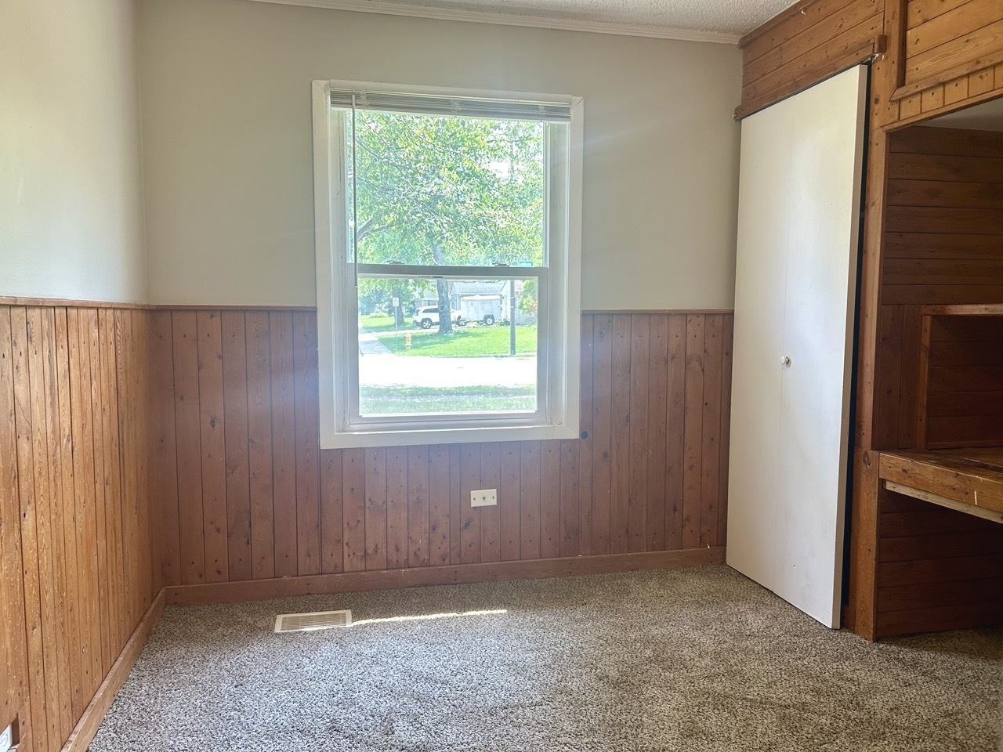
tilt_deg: -5.5
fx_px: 753
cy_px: 376
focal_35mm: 26
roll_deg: +0.3
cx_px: 502
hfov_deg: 67.3
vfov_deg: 53.1
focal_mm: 5.7
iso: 64
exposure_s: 1/120
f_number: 1.5
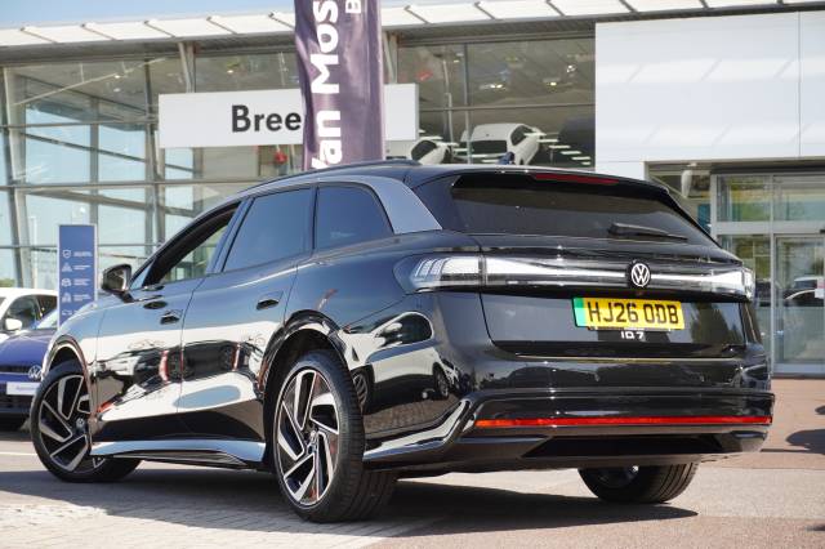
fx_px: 1512
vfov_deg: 20.6
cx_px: 412
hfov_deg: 30.5
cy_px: 274
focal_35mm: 66
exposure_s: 1/80
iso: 125
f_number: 5.6
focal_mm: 44
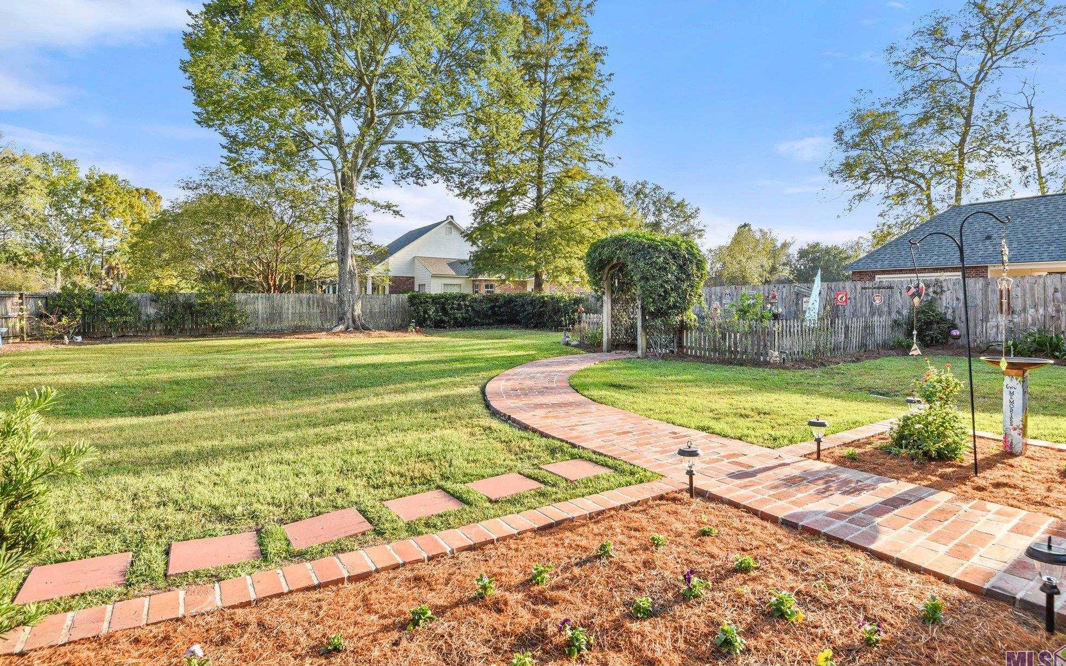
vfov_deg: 67.9
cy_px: 312
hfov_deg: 94.4
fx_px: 494
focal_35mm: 17
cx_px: 531
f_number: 10
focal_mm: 16
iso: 320
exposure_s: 1/125
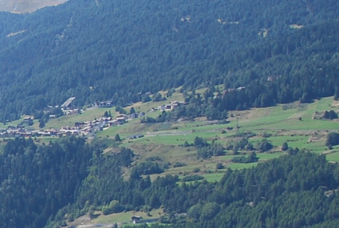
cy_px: 212
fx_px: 1142
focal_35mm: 121
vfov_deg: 11.3
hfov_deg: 13.7
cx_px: -391
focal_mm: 18
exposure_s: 1/250
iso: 200
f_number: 10
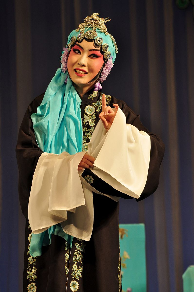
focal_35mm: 225
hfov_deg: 6.1
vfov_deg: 9.2
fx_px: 1823
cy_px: 146
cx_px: 97
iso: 400
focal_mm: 150
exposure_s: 1/400
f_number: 5
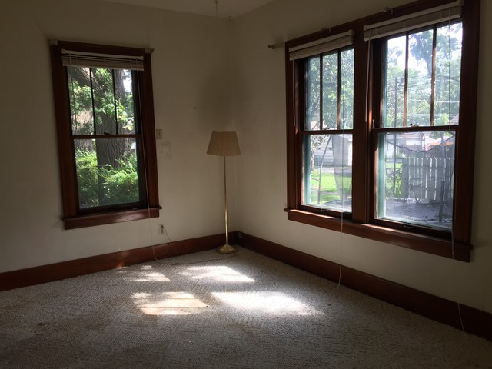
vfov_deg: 48.2
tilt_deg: -5.6
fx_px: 412
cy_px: 184
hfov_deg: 61.7
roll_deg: +1.1
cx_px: 246
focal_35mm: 29
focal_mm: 4.15
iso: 40
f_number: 2.2
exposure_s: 1/120
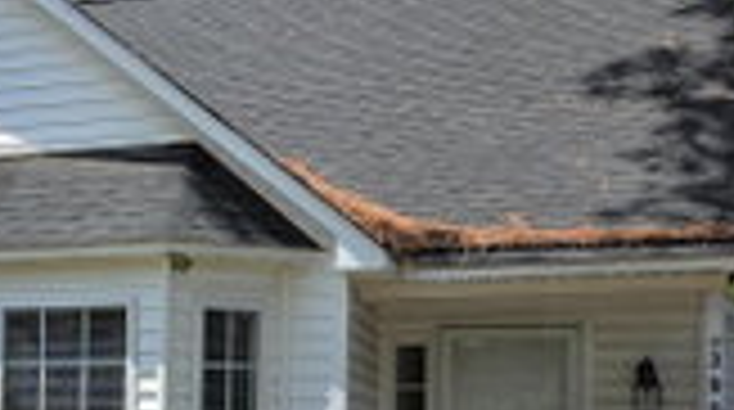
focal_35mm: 74
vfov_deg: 15.9
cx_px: -18
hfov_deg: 26.9
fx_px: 1438
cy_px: 428
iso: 80
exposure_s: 1/3427
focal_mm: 5.4
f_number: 1.8
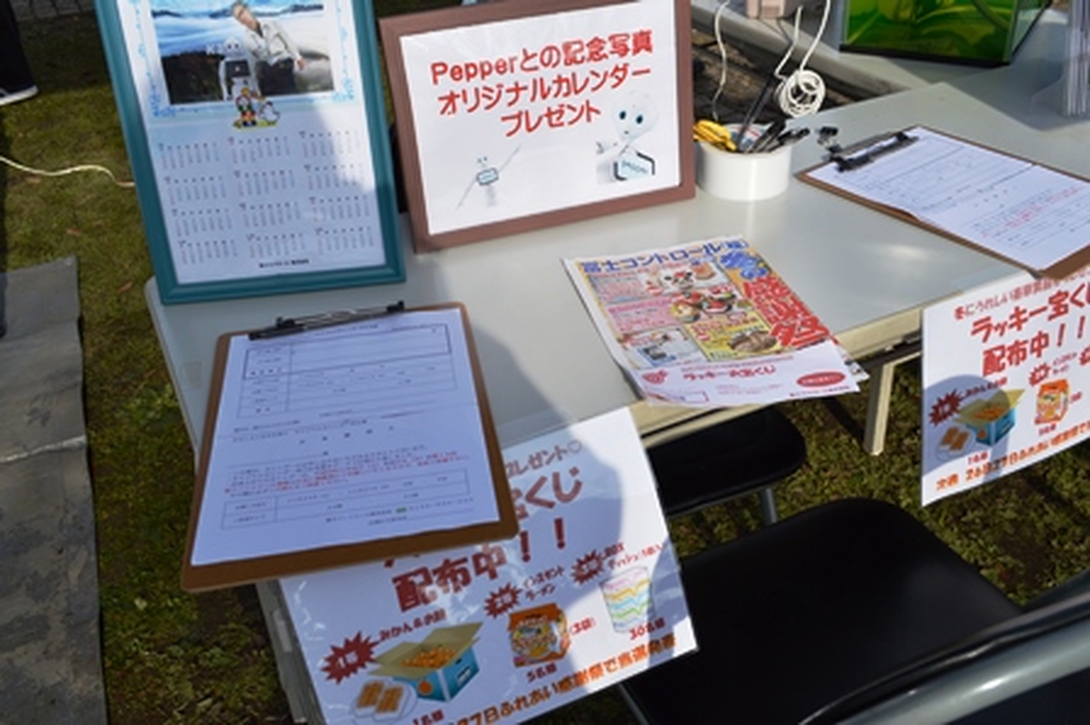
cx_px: 545
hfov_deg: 57.3
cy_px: 362
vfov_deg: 39.9
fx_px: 998
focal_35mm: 33
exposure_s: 1/320
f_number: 9
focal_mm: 22
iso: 100
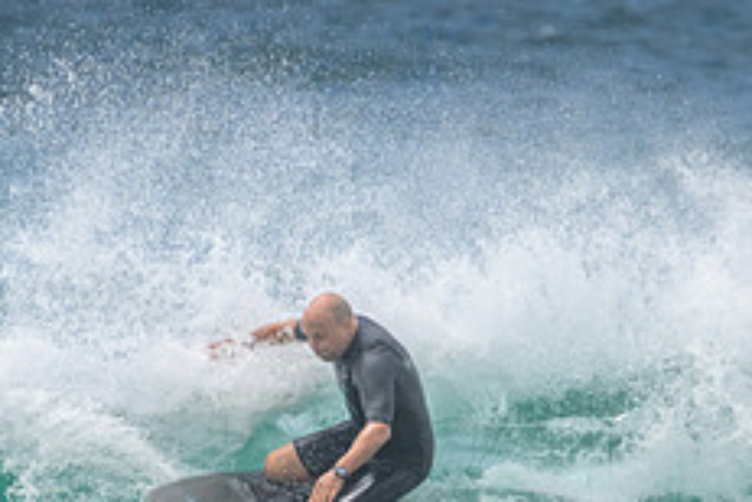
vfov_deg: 0.7
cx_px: 322
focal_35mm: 2009
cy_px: 575
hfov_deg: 1.0
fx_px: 41962
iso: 1600
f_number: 11
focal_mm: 800
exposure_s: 1/3200
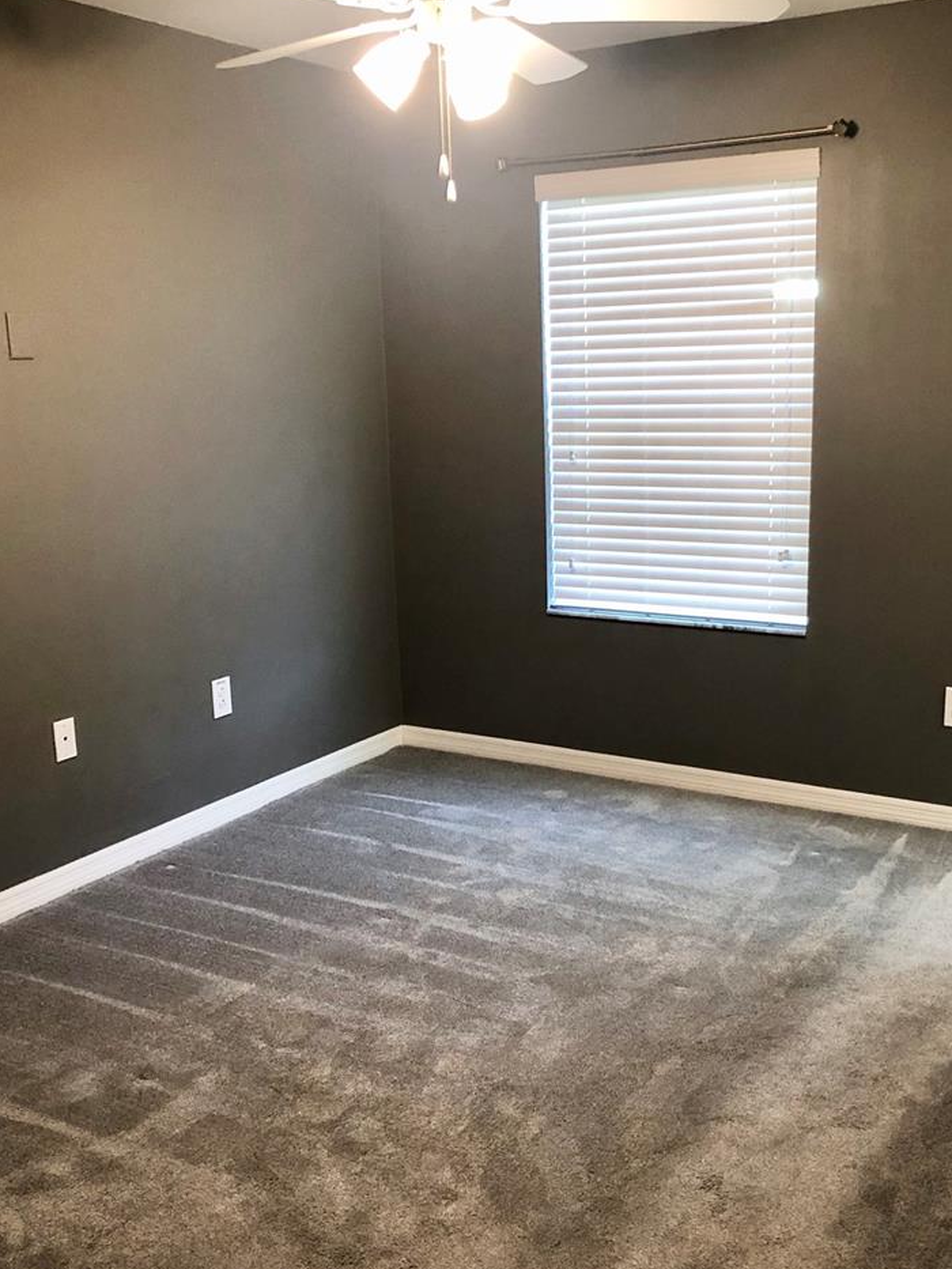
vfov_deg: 51.3
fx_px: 1320
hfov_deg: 39.6
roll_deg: +1.2
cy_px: 626
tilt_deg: -12.0
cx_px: 543
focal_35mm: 36
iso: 50
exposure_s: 1/15
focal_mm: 3.99
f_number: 1.8
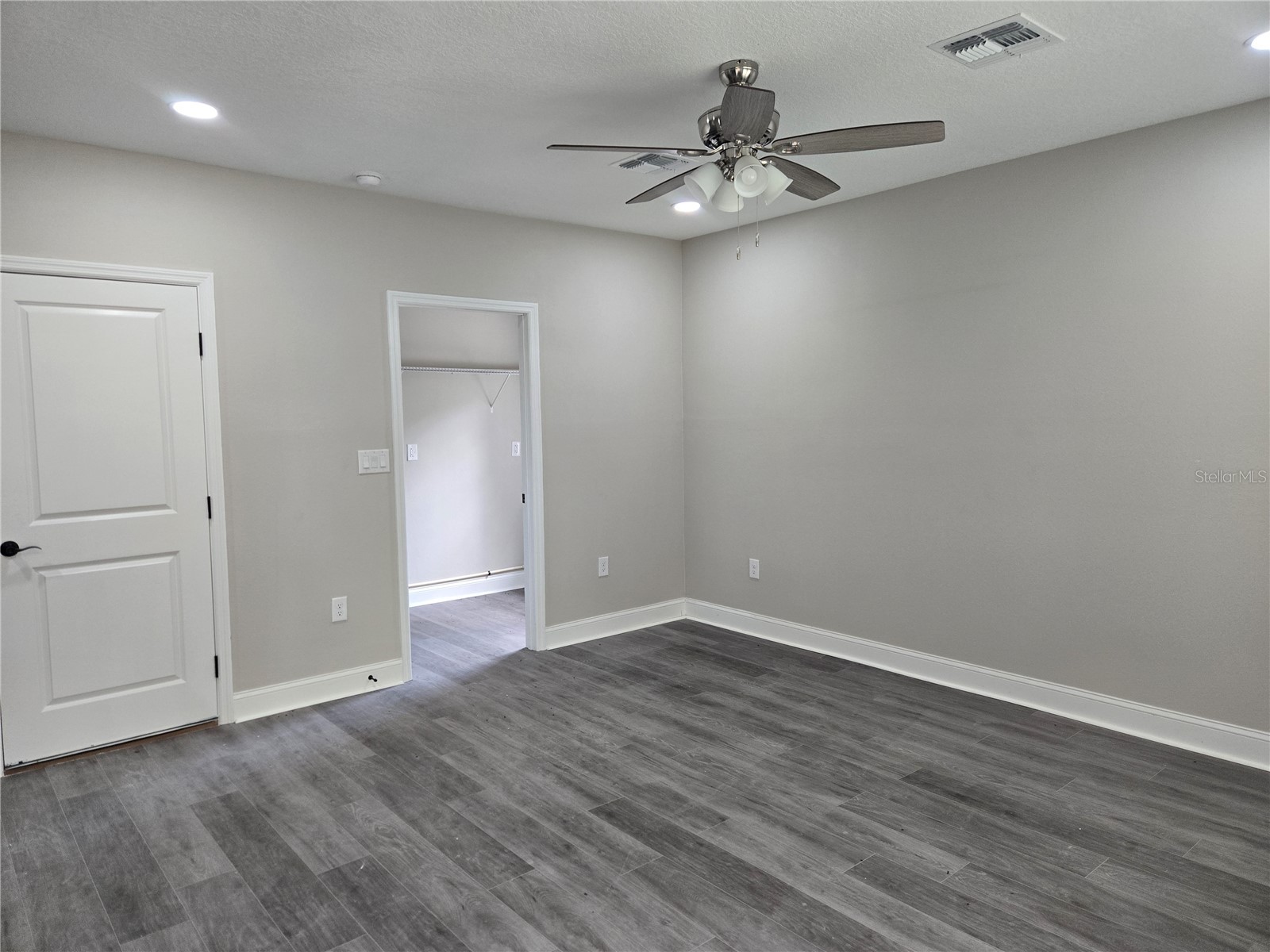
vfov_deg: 58.9
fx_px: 844
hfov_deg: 73.9
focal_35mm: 23
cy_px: 476
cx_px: 635
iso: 250
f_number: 1.8
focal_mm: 5.4
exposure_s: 1/120
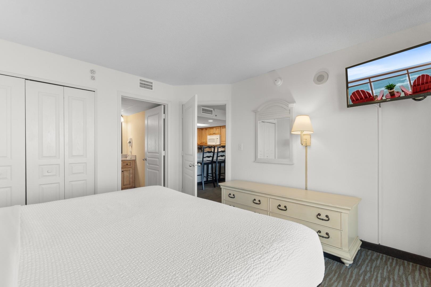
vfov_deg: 77.3
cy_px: 144
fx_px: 180
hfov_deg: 100.4
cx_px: 216
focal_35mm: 15
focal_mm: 10
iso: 100
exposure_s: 1/2
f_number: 4.5
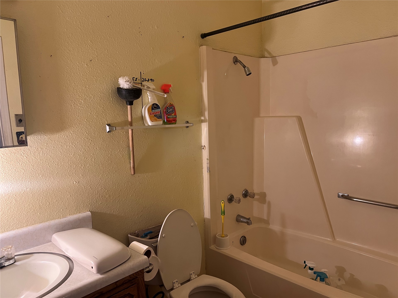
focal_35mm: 26
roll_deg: +2.0
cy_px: 149
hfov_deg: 67.3
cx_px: 199
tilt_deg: -8.3
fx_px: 299
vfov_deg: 53.1
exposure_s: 1/60
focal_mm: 5.7
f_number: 1.5
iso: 160
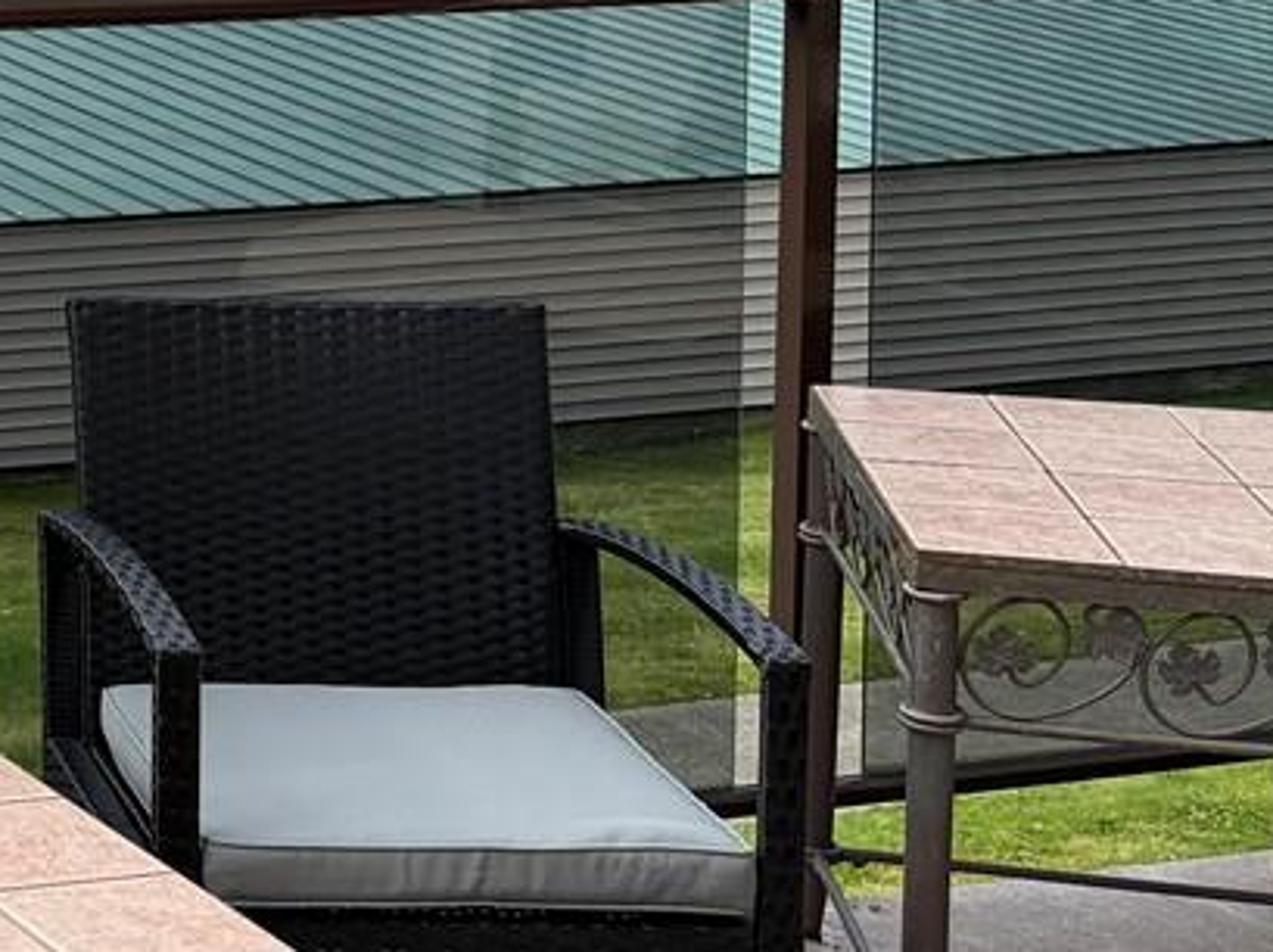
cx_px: -900
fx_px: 3454
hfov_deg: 17.6
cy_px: -187
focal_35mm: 94
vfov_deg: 15.2
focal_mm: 6.76
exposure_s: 1/2299
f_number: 1.78
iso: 80
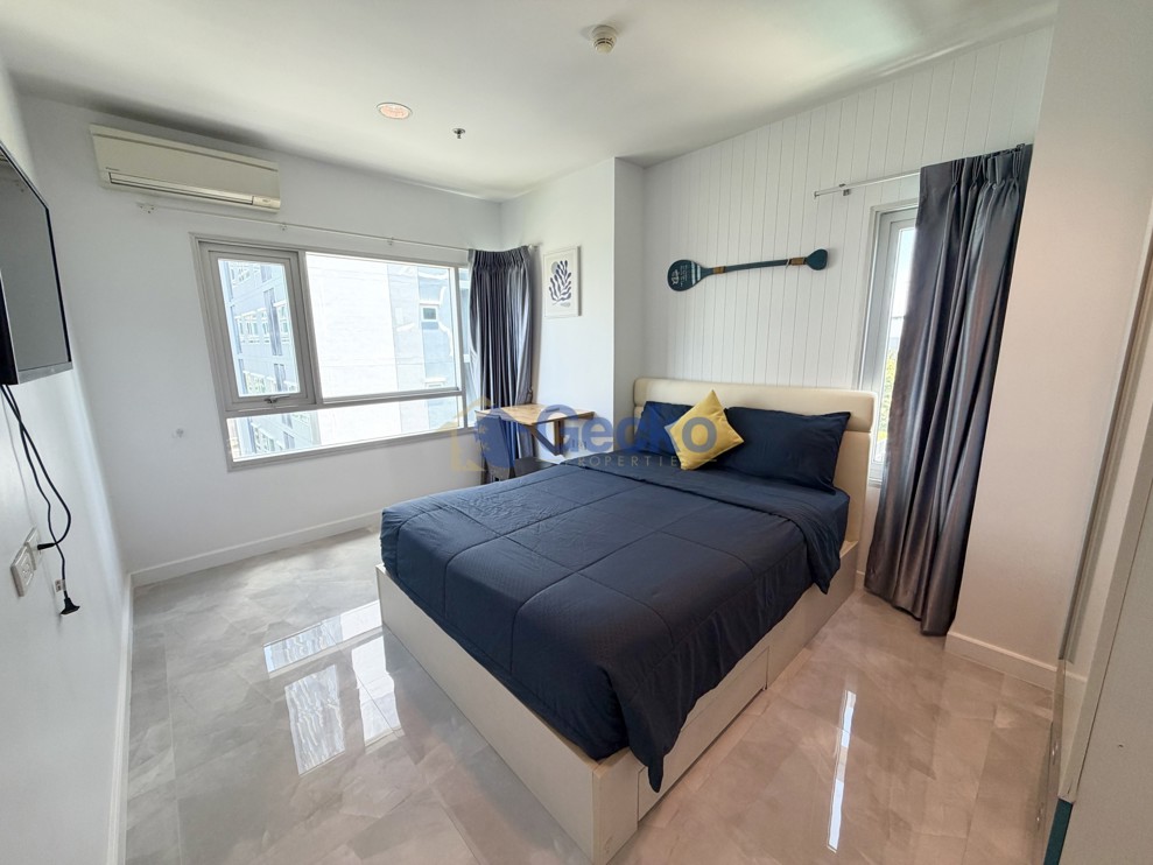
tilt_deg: -10.8
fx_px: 466
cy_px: 432
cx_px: 576
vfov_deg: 85.7
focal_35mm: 14
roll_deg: +1.5
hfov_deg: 102.1
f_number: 2.2
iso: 125
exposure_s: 1/100
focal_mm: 2.22
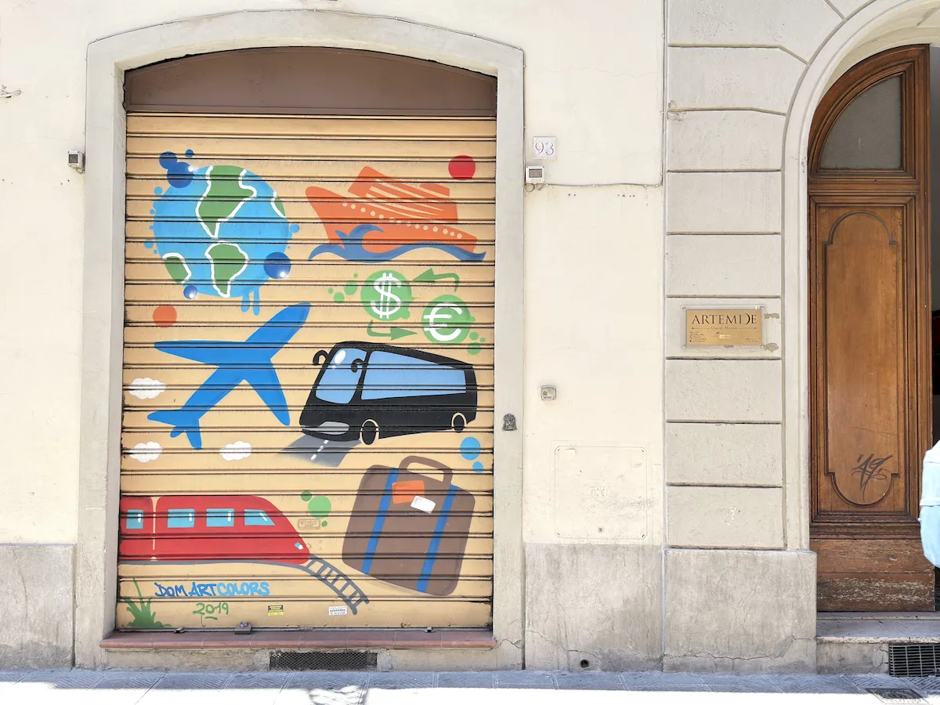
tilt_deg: +1.6
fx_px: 1032
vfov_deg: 37.7
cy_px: 352
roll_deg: -0.7
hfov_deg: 49.0
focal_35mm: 38
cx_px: 470
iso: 80
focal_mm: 6.76
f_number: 1.78
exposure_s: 1/186
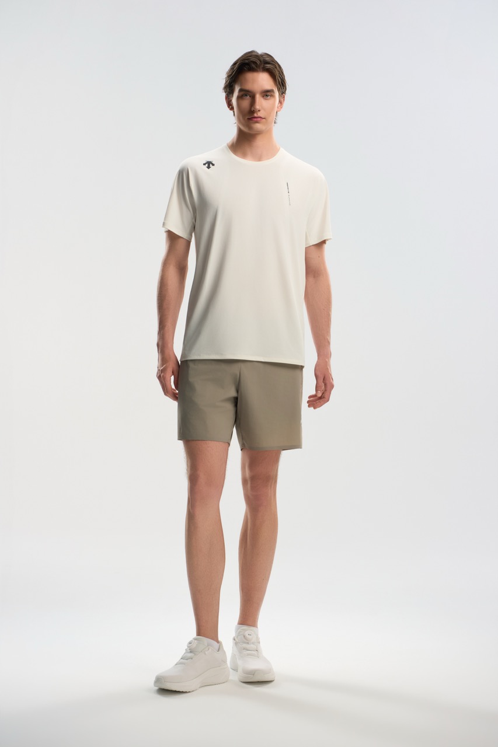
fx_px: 1308
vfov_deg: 31.9
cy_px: 374
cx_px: 249
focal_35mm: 63
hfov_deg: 21.6
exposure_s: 1/400
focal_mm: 63
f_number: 9
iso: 250
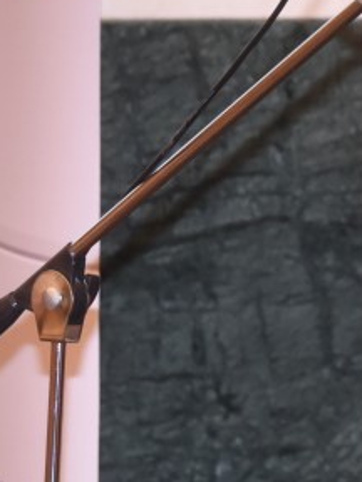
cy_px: -50
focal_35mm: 500
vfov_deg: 4.0
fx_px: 6972
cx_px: 449
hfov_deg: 3.0
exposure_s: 1/100
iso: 2500
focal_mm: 130
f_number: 4
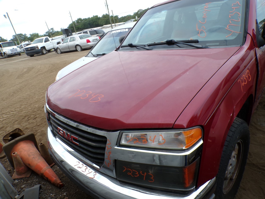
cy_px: 100
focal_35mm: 24
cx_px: 132
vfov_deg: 56.8
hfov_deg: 71.6
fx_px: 184
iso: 100
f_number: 4.4
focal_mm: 4.3
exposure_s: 1/110
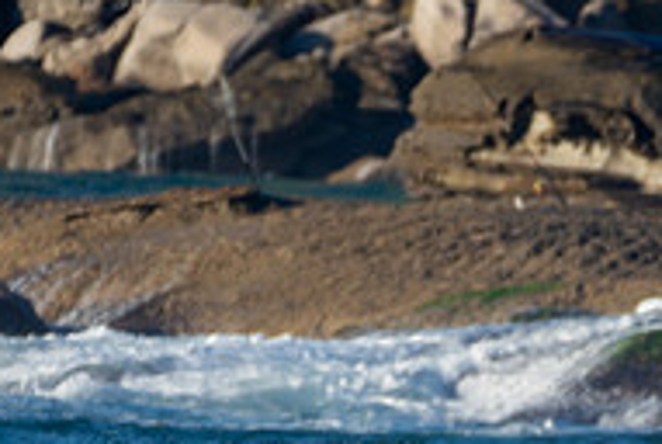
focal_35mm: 2272
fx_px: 41844
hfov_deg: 0.9
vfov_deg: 0.6
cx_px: 402
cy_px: 668
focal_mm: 500
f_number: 5.6
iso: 140
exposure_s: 1/640
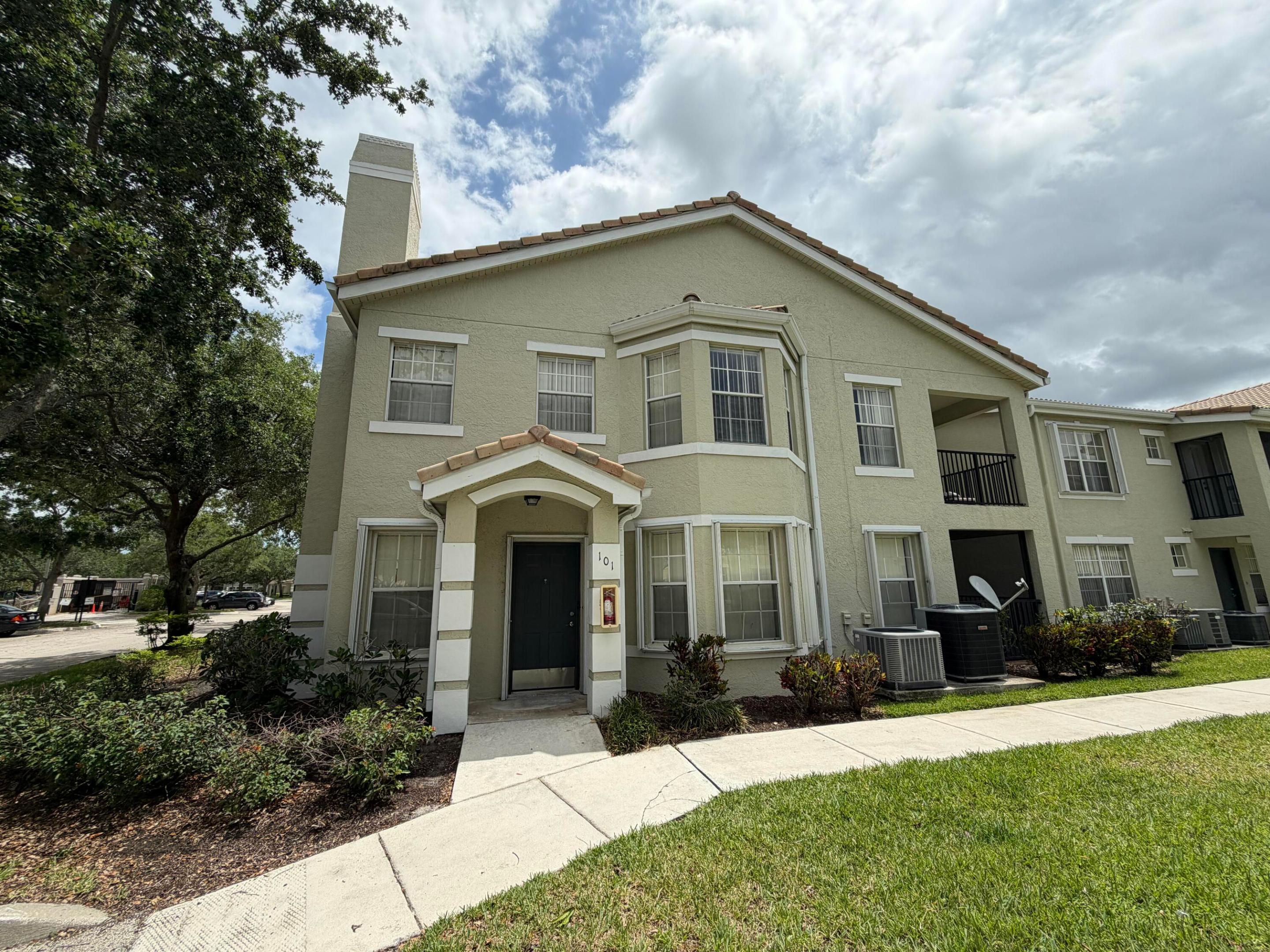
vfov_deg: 85.7
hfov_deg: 102.1
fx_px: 514
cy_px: 476
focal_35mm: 14
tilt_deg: +11.6
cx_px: 635
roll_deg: +1.2
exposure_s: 1/1399
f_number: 2.2
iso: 20
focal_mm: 2.22
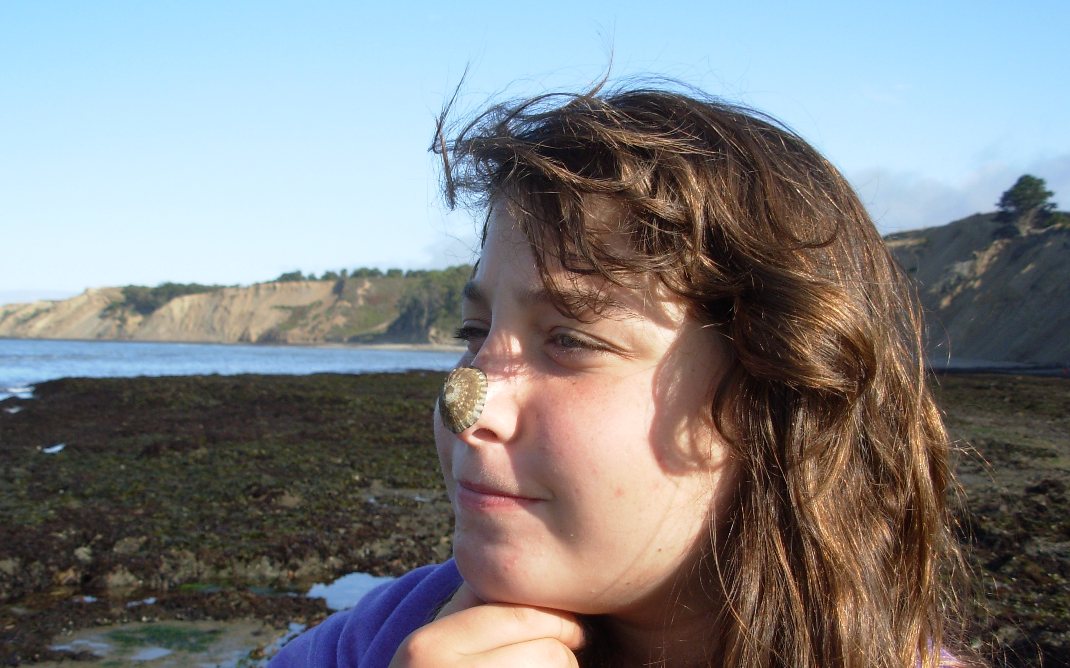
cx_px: 490
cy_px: 401
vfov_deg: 27.9
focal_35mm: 46
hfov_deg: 43.5
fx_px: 1341
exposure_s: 1/939
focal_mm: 6.3
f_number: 2.9
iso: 50
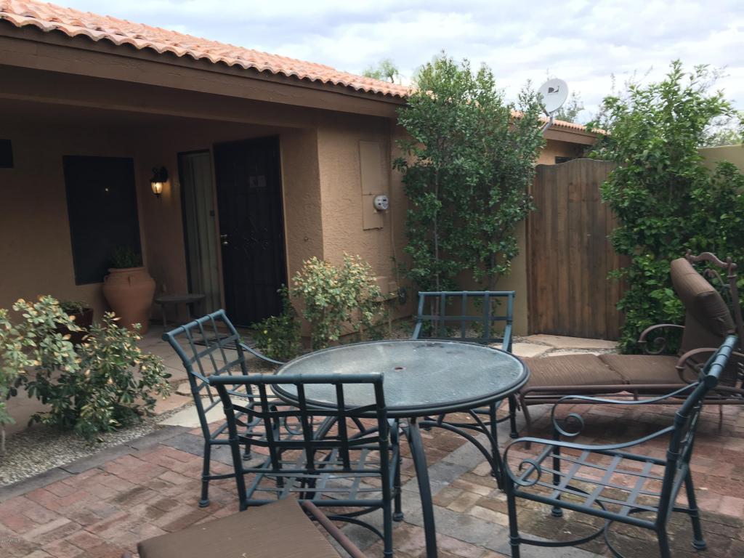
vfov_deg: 48.2
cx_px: 372
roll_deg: +1.7
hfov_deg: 61.7
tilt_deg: -7.3
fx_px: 623
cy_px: 279
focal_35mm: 29
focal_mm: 4.15
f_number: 2.2
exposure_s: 1/60
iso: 25
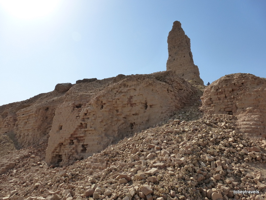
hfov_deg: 71.6
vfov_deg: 56.8
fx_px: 184
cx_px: 133
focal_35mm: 24
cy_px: 100
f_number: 4
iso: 160
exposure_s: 1/1000
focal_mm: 4.3
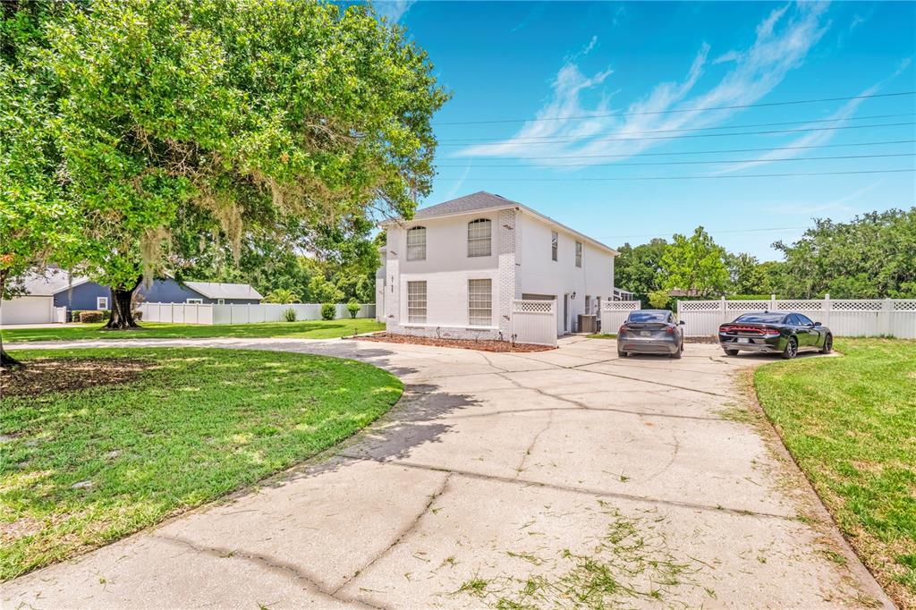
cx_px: 458
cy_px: 305
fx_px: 420
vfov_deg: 72.0
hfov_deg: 95.0
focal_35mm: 16
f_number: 9
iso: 250
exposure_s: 1/4000
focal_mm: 11
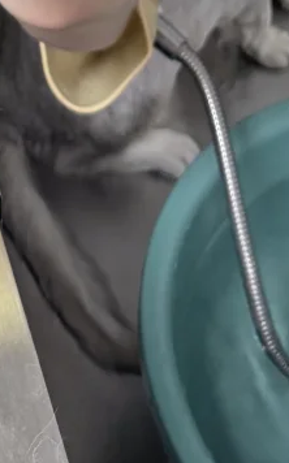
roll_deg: -3.1
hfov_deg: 12.7
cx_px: 90
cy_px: -380
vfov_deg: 16.7
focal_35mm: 103
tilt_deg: -32.3
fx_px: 1300
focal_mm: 6.76
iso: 125
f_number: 1.78
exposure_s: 1/100
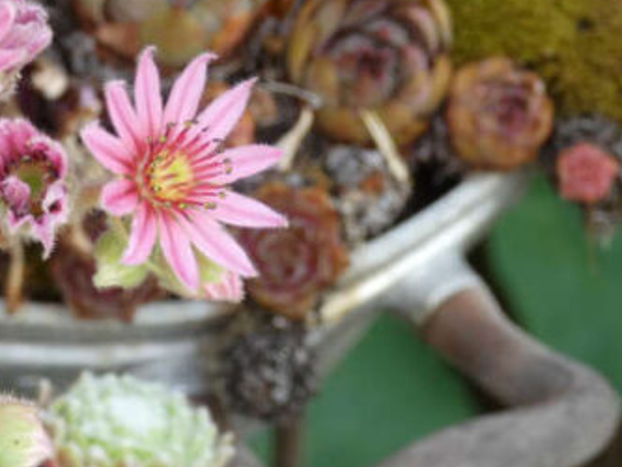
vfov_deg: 7.2
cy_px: 147
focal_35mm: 207
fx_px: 3721
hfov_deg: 9.5
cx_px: 215
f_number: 4.9
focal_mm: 18.3
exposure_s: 1/80
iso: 160
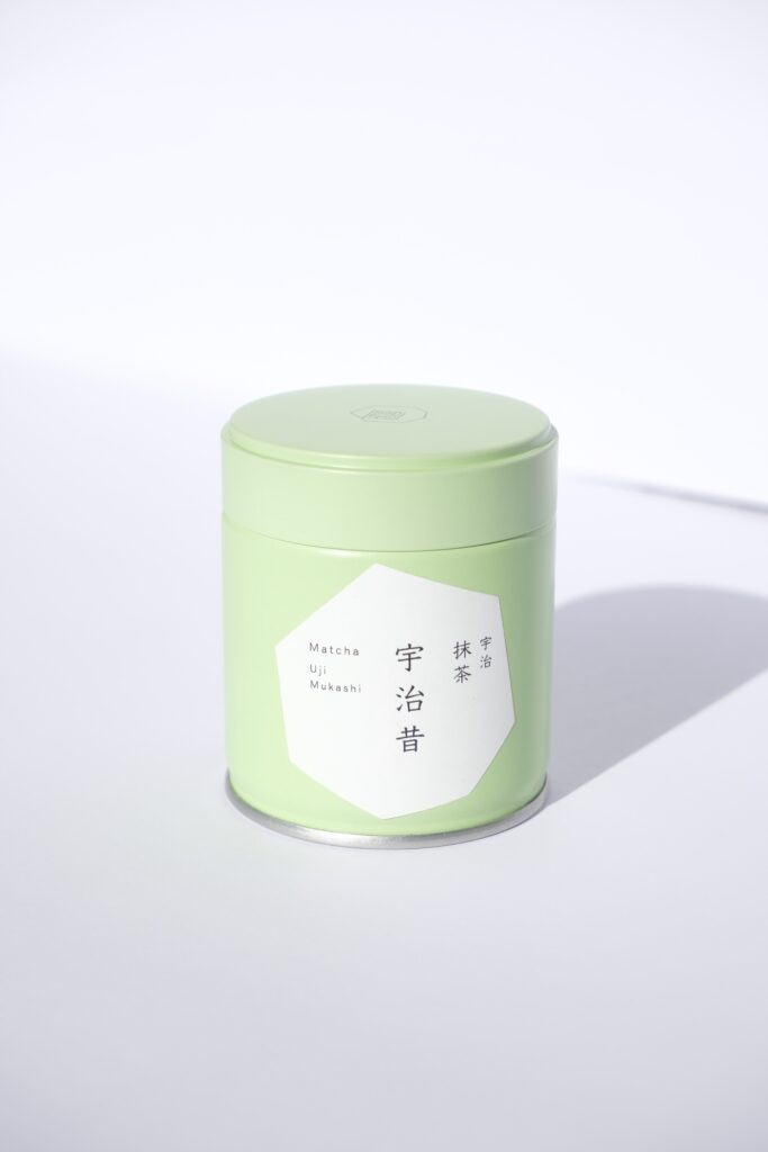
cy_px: 576
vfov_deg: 31.0
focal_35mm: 65
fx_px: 2079
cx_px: 384
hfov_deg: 20.9
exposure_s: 1/950
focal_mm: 43.2
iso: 160
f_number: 5.6
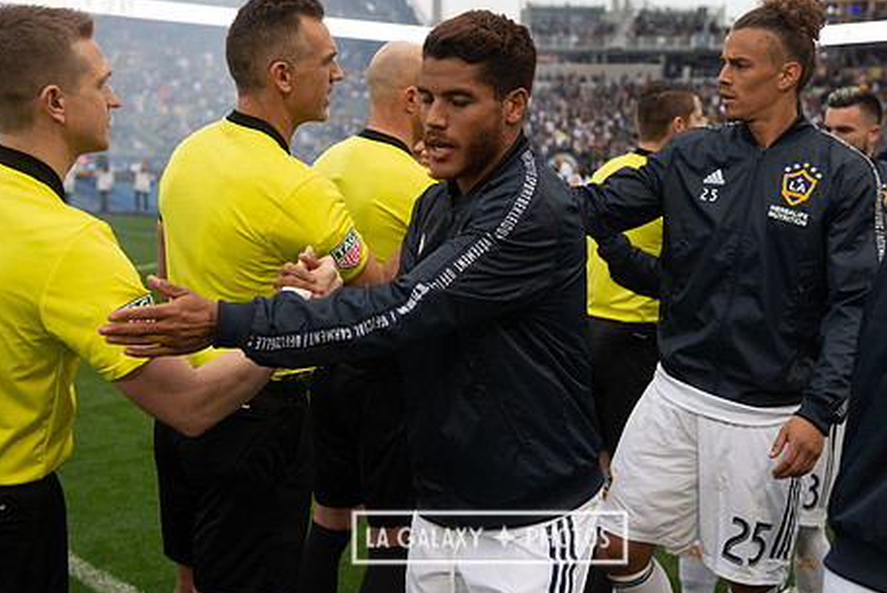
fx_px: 1257
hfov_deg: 38.8
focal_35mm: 51
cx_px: 489
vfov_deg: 26.5
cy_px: 245
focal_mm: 40
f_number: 3.5
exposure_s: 1/640
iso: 500
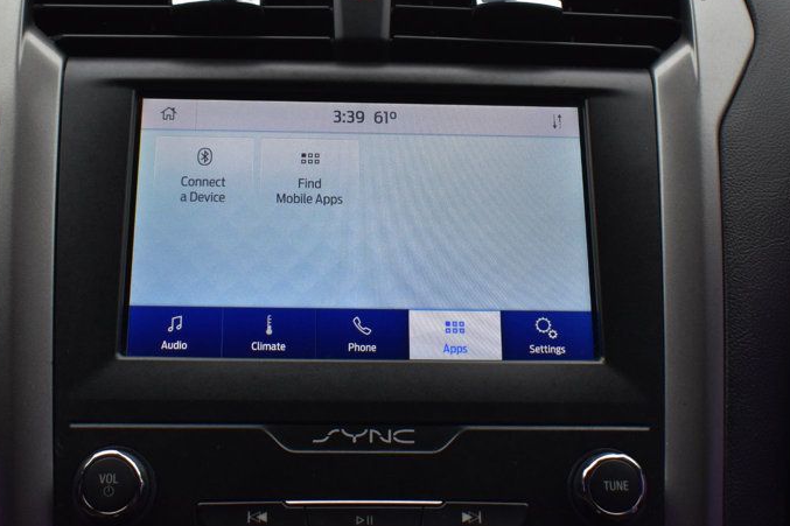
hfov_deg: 35.2
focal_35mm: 57
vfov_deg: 23.8
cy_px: 176
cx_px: 377
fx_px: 1245
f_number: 9
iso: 400
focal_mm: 25
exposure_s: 1/100
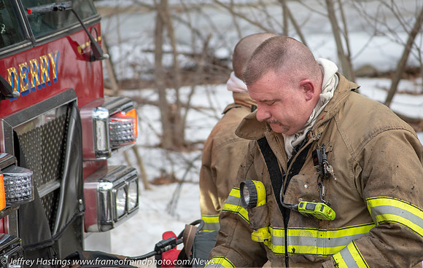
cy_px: 121
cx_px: 268
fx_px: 2793
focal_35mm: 241
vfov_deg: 5.5
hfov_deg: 8.7
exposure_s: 1/1250
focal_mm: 125
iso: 640
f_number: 4.8
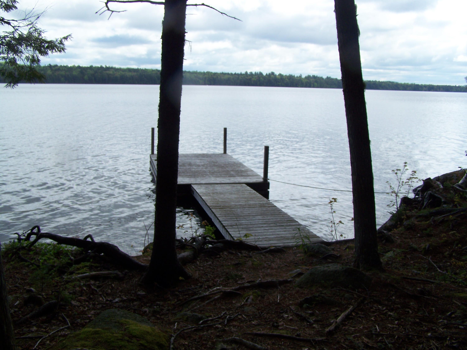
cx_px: 234
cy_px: 175
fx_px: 513
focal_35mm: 38
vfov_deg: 37.7
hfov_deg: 49.0
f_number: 4
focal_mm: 6.3
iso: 64
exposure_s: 1/400
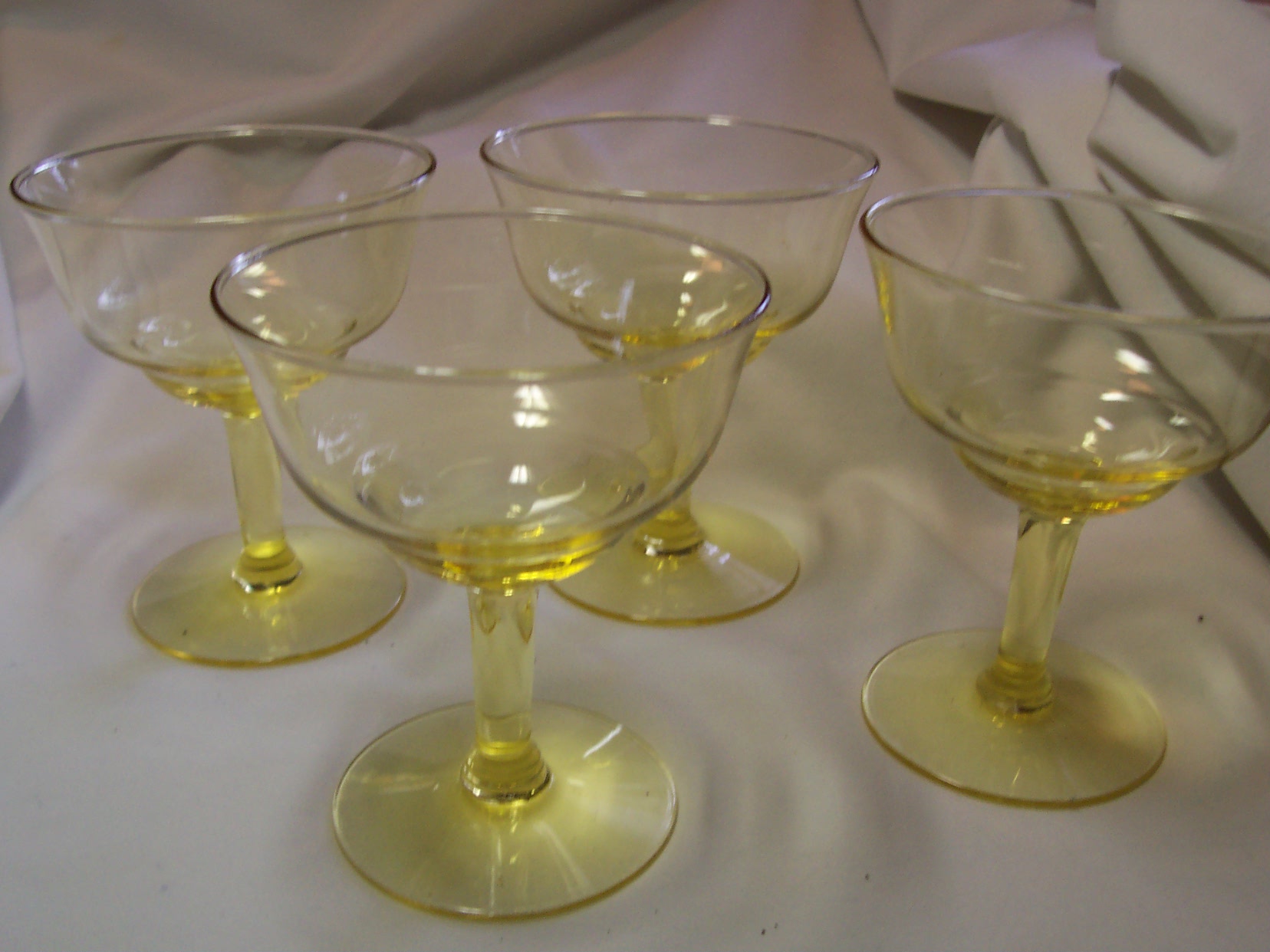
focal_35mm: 37
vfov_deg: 38.7
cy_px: 476
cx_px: 635
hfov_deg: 50.1
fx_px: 1357
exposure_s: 1/60
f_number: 2.8
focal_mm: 5.6
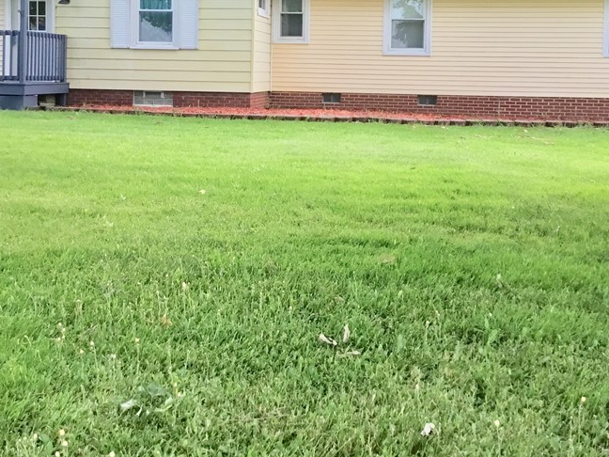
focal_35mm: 49
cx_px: 320
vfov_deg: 29.2
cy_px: 111
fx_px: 862
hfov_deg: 38.9
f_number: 2.4
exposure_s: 1/40
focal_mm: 3.3
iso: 25
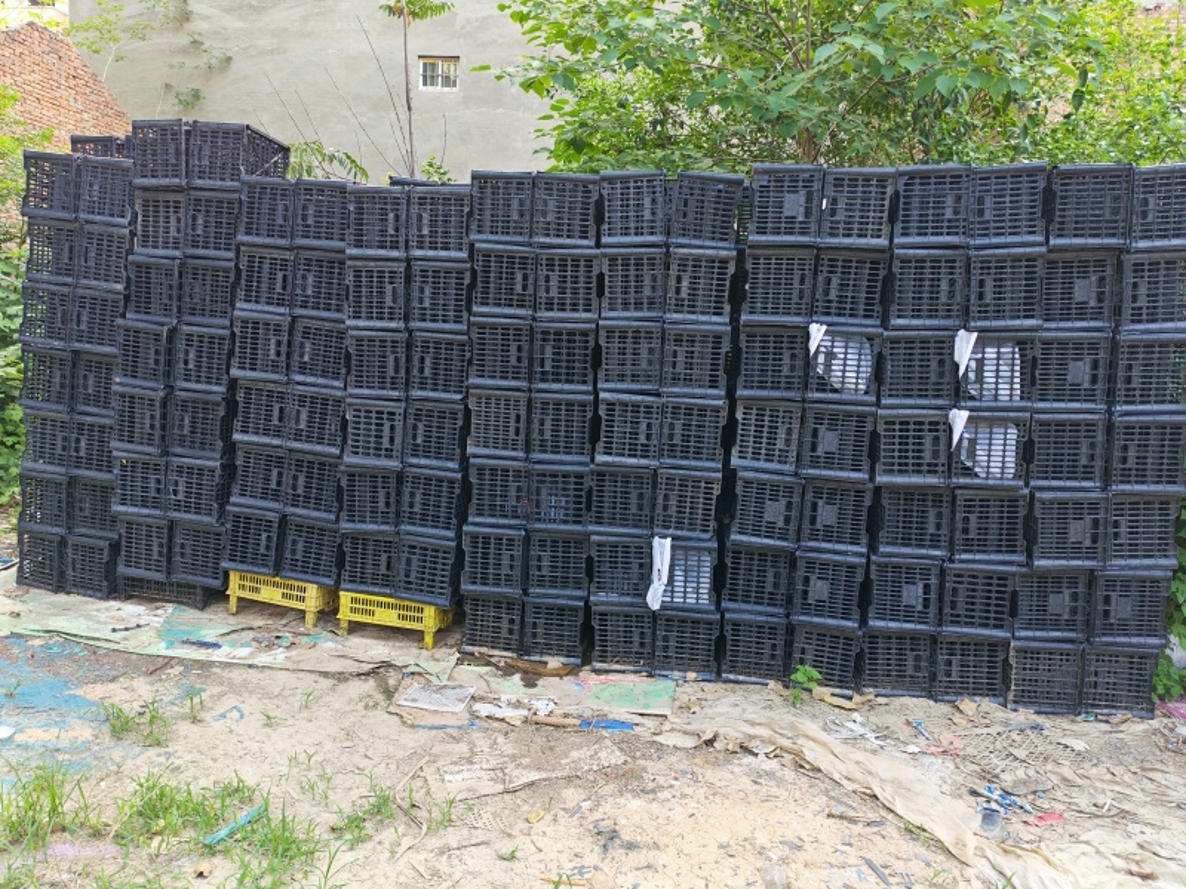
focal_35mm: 27
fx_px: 925
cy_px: 444
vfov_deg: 51.4
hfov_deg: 65.3
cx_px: 593
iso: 200
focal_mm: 6.12
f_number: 1.9
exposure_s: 1/100
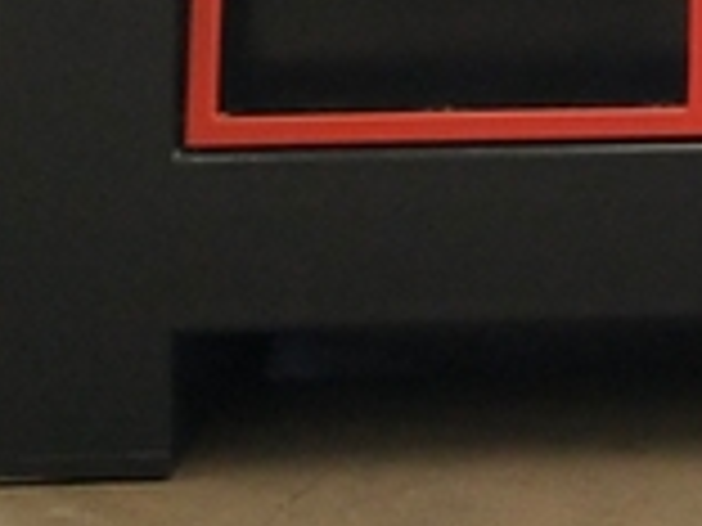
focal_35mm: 231
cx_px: 1382
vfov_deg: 6.0
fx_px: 4685
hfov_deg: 8.2
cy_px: -1003
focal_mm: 3.95
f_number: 1.8
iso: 204
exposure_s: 1/50
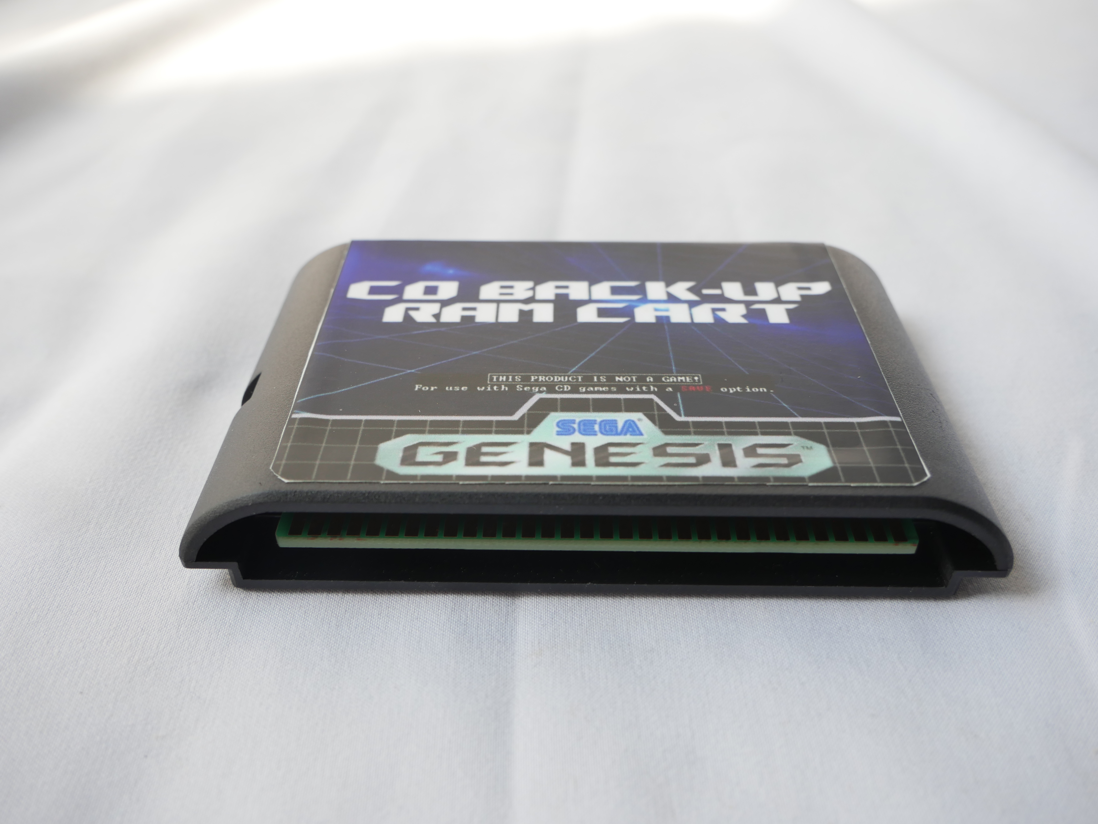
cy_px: 412
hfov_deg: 60.0
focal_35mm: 30
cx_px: 549
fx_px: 952
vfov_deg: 46.8
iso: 200
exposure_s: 1/50
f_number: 5
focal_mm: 15
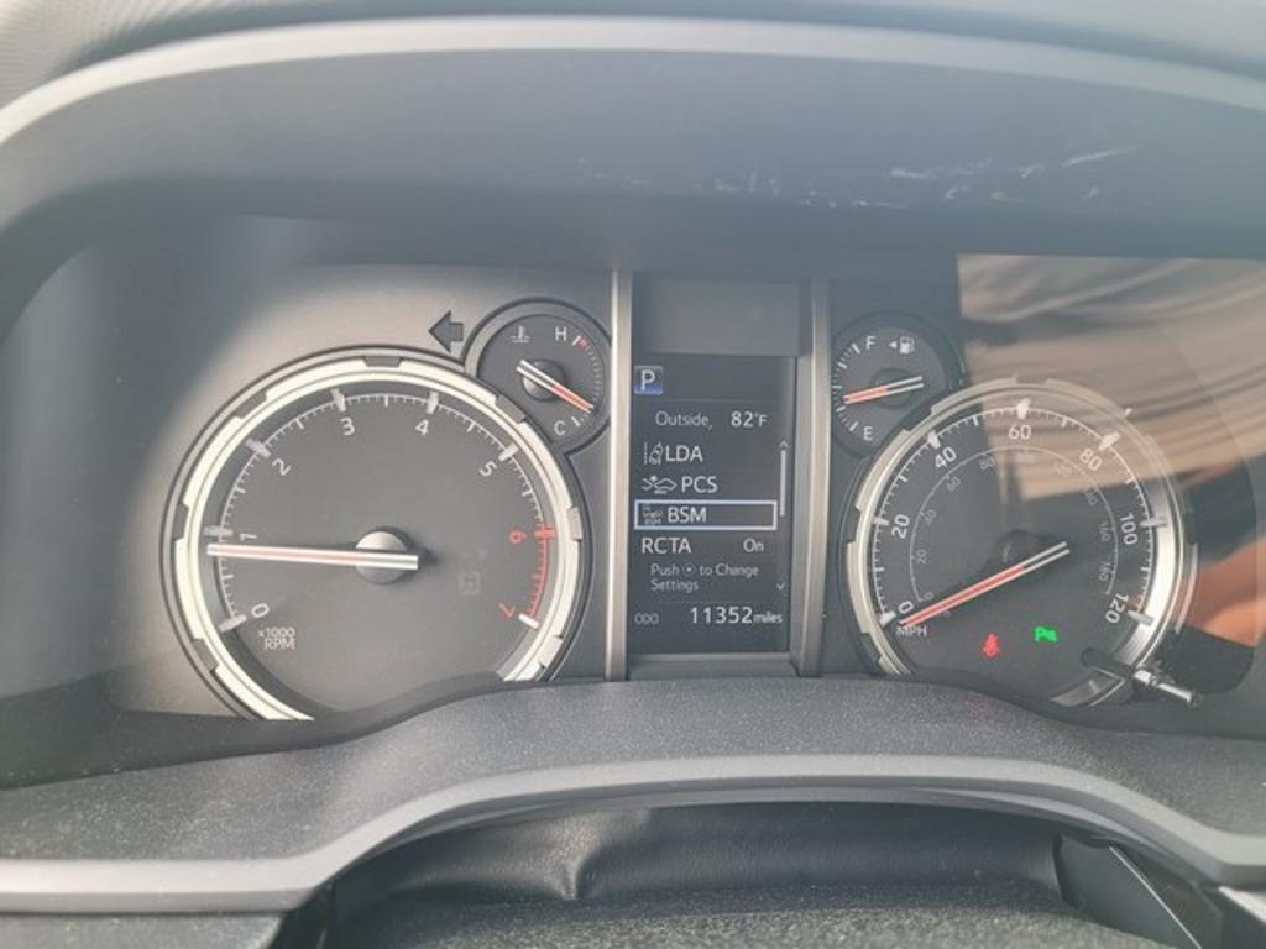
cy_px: 474
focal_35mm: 26
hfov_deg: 67.3
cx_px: 633
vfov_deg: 53.1
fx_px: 951
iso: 250
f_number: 1.8
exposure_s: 1/120
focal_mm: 5.4
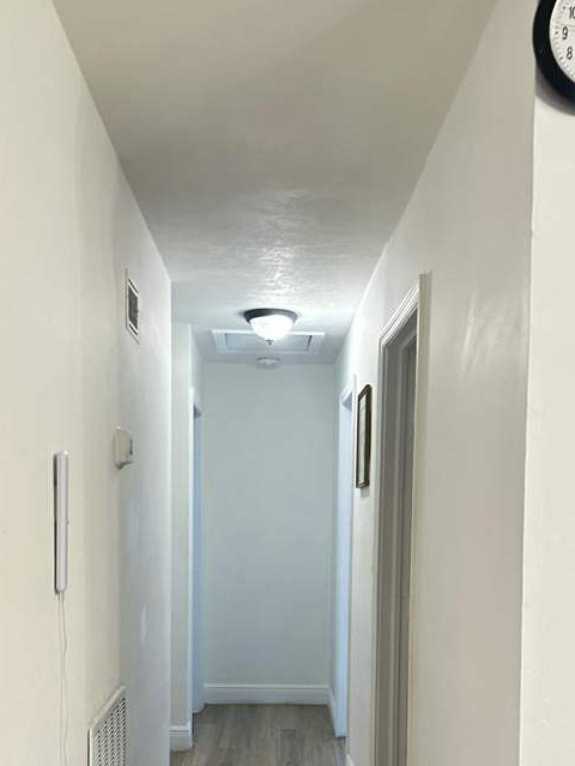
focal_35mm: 40
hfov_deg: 36.0
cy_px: 561
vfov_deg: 45.4
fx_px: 886
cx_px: 274
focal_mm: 6.86
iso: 800
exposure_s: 1/60
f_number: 1.78
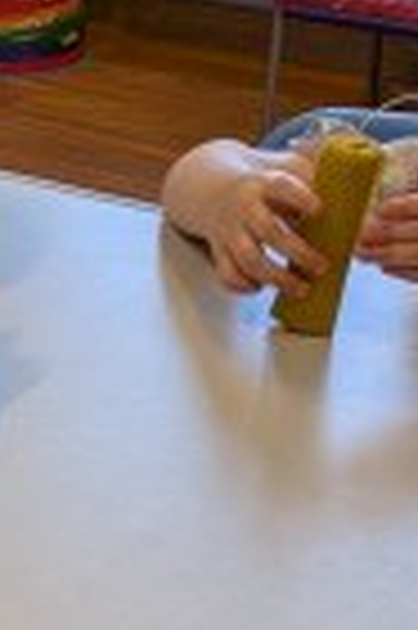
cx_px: -665
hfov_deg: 9.2
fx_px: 2270
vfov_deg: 15.7
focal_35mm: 130
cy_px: 486
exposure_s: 1/100
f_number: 1.89
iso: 61
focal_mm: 5.43
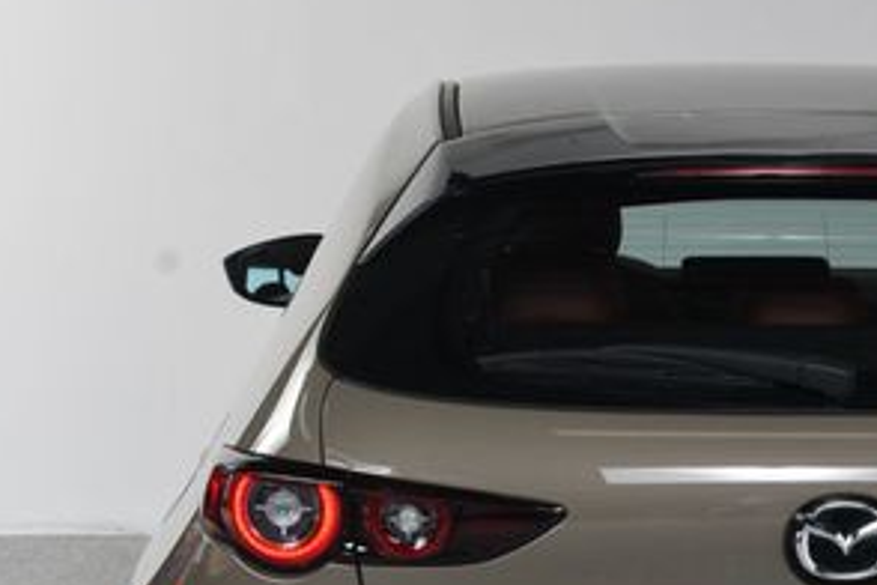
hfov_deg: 16.3
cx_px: 820
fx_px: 3021
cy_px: 546
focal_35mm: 124
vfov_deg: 11.0
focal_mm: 38
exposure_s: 1/160
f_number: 10
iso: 100
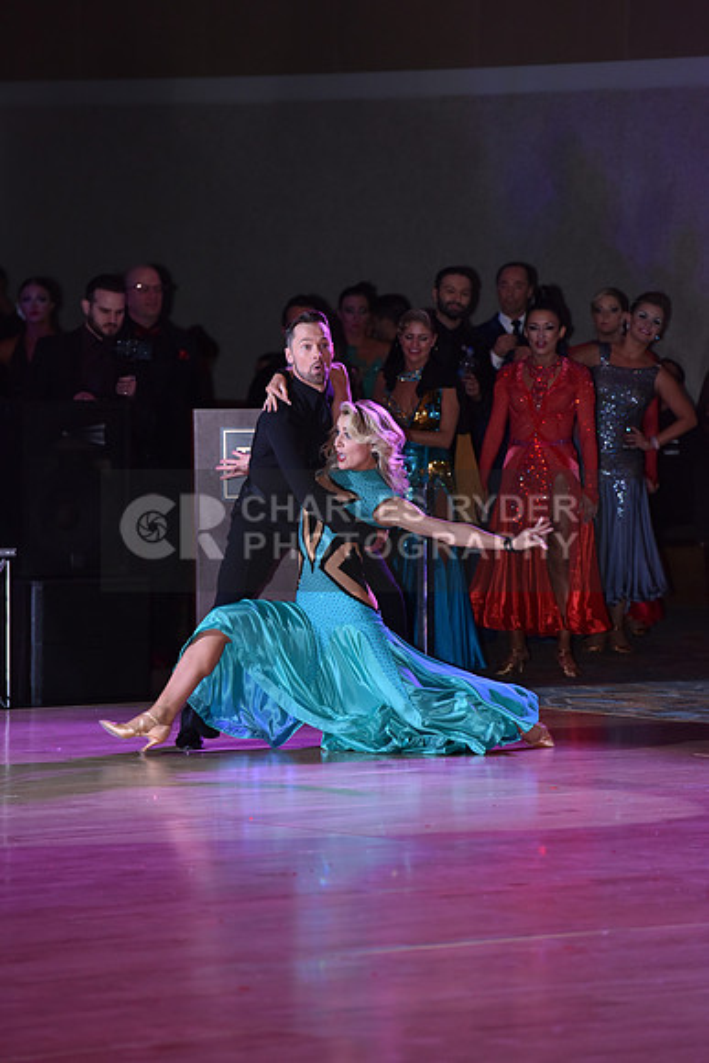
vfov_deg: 10.3
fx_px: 5904
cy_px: 532
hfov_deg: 6.9
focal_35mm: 200
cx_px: 354
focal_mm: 200
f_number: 4
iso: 1600
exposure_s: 1/250
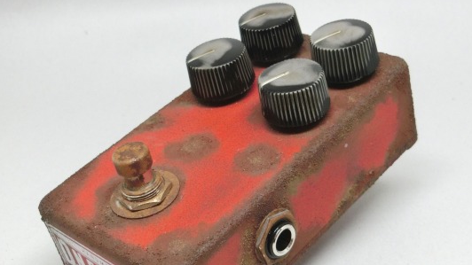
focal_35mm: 59
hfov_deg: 35.4
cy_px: 167
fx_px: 738
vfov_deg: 20.3
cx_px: 255
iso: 250
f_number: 4.4
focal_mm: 8
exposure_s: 1/125
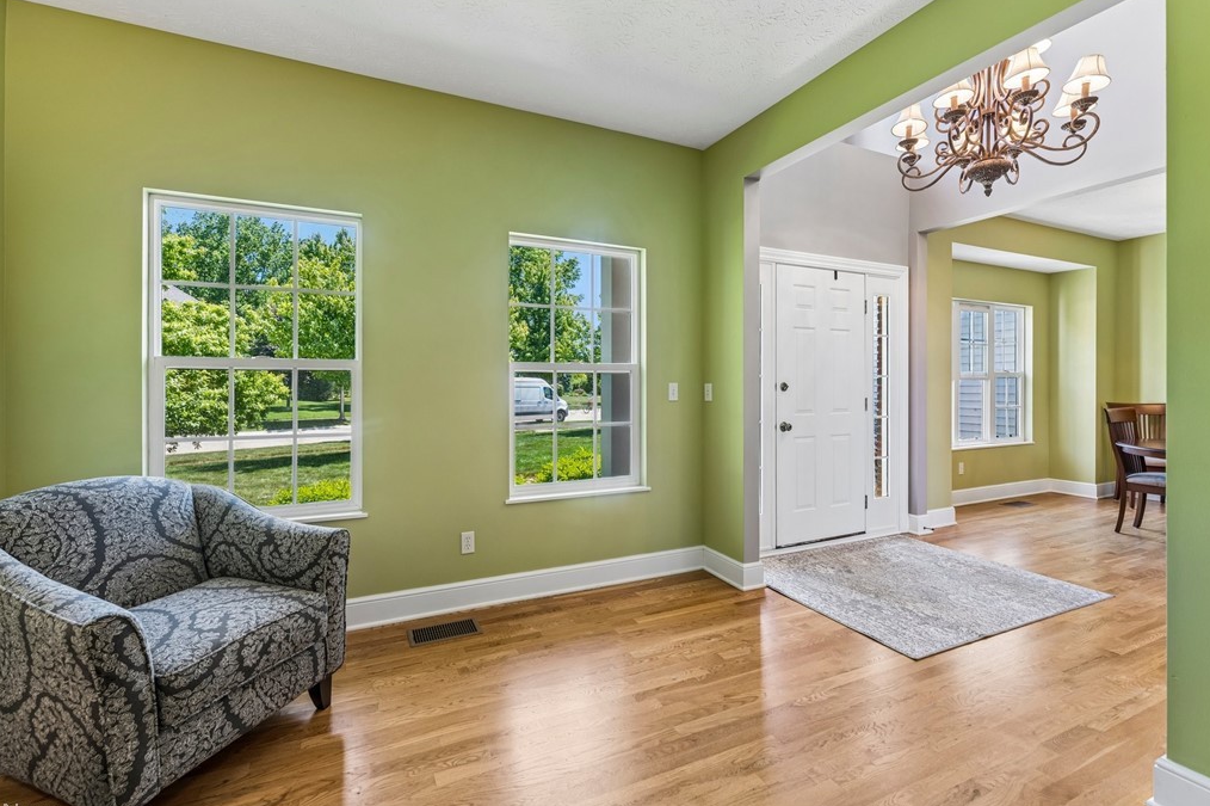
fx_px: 504
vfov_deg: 77.3
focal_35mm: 15
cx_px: 584
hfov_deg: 100.4
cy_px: 401
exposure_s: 1/30
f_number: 5.6
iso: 200
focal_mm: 14
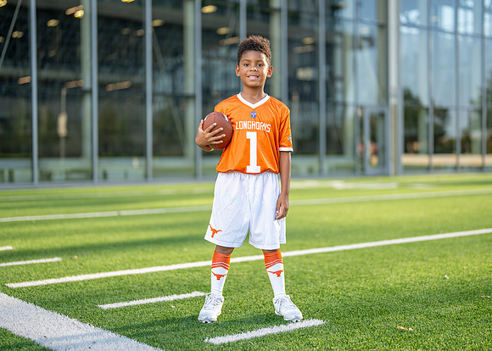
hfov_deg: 34.9
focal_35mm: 56
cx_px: 256
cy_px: 164
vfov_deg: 25.3
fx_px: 783
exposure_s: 1/1600
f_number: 1.2
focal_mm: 50
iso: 100
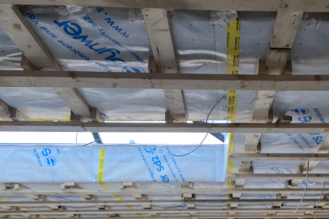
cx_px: 234
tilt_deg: +16.7
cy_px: 173
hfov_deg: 45.3
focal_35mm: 42
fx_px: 384
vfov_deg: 31.2
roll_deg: +0.2
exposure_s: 1/50
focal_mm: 4.25
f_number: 1.8
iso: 160
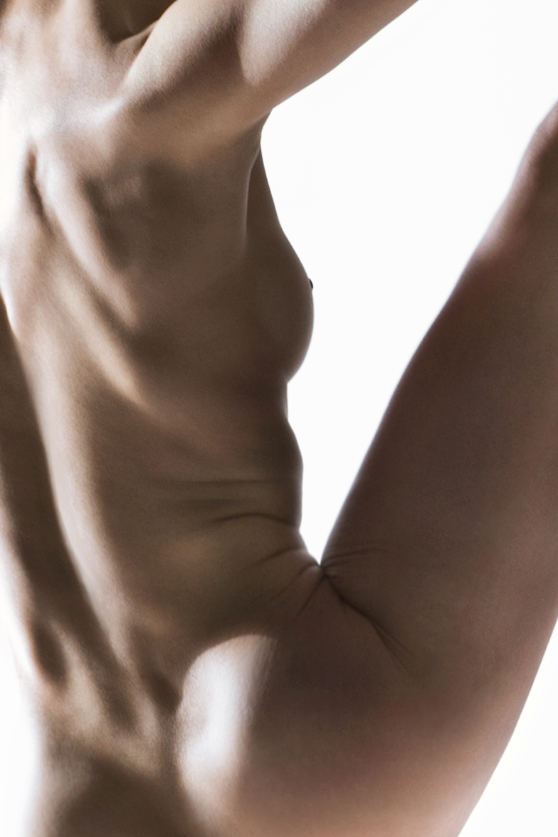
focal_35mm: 313
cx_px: 263
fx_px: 7277
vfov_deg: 6.6
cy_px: 606
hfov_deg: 4.4
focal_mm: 50
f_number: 6.3
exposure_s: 1/200
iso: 100
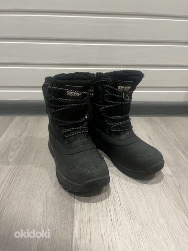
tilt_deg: -26.5
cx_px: 94
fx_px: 188
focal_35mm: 26
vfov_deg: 67.3
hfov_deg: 53.1
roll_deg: -0.8
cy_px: 126
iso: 250
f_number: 1.6
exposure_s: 1/50
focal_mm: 5.1
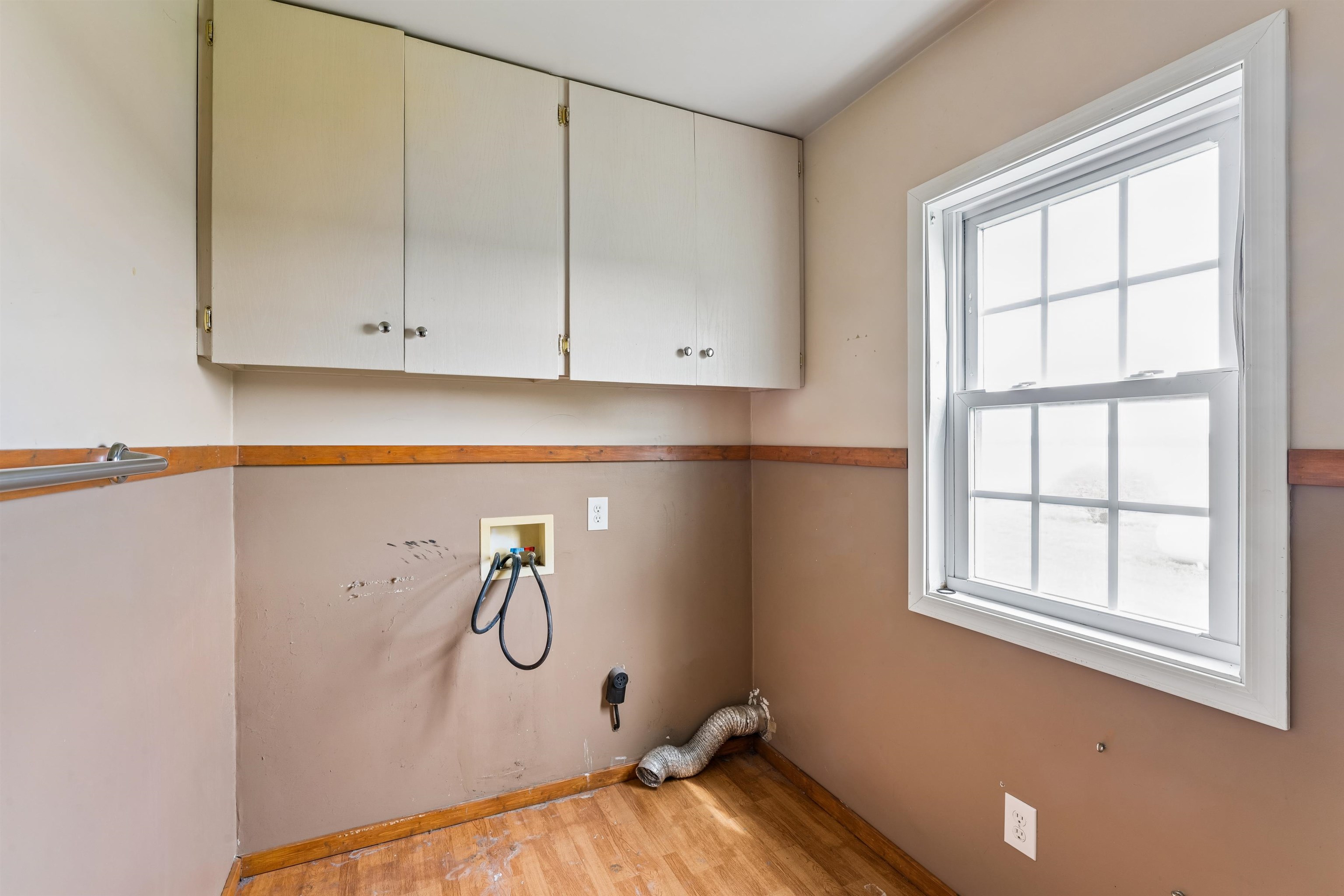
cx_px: 672
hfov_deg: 97.1
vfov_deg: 74.1
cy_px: 448
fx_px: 594
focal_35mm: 16
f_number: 13
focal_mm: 15.9
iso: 400
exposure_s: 1/2
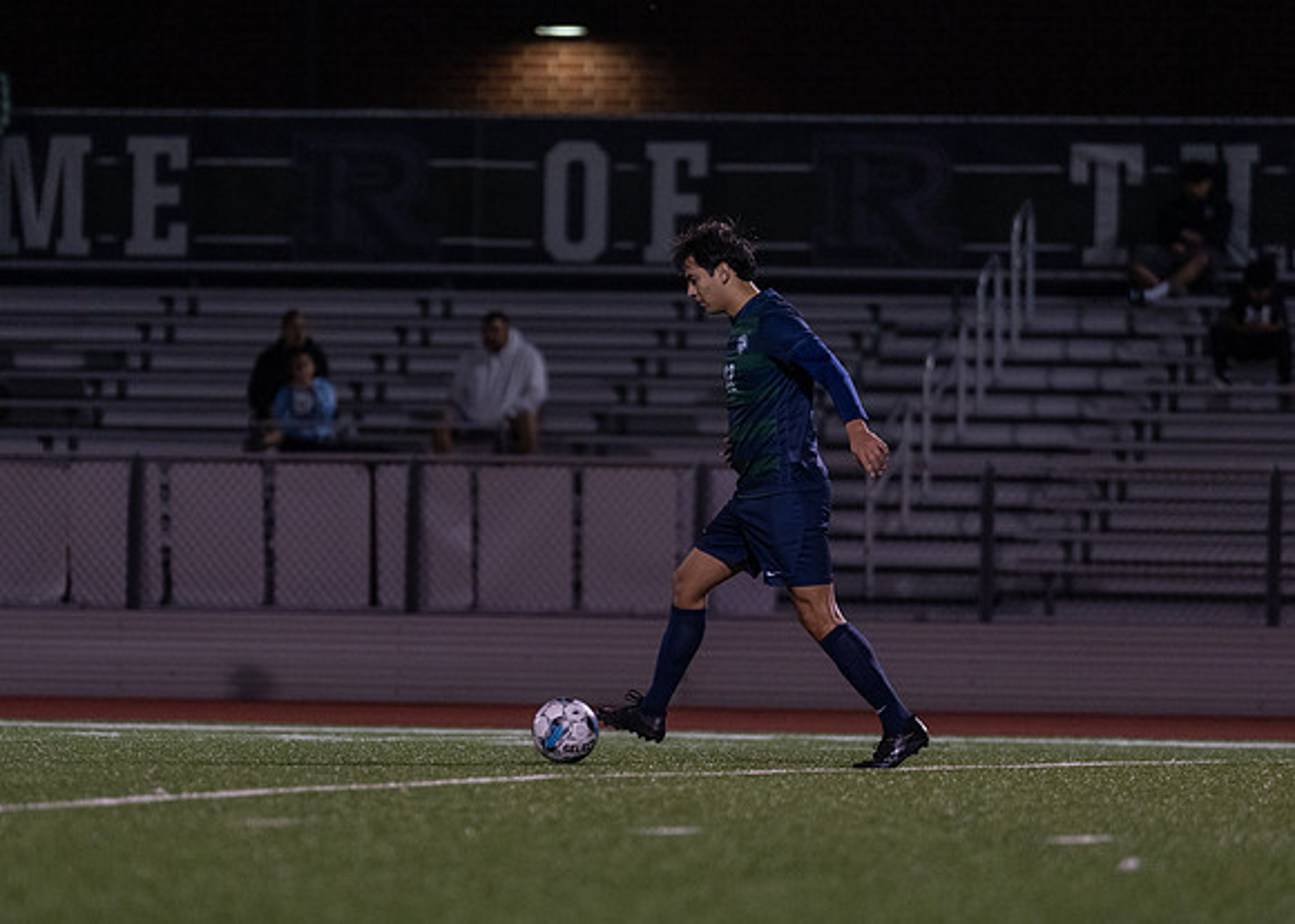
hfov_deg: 6.4
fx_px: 11594
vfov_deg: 4.6
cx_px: 579
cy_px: 460
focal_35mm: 315
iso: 2500
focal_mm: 200
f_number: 2.8
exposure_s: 1/1000
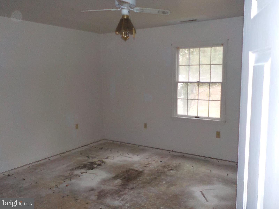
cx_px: 140
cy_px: 104
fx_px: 242
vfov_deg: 46.8
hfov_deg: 60.0
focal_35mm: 30
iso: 200
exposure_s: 1/30
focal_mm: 4.1
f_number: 3.3
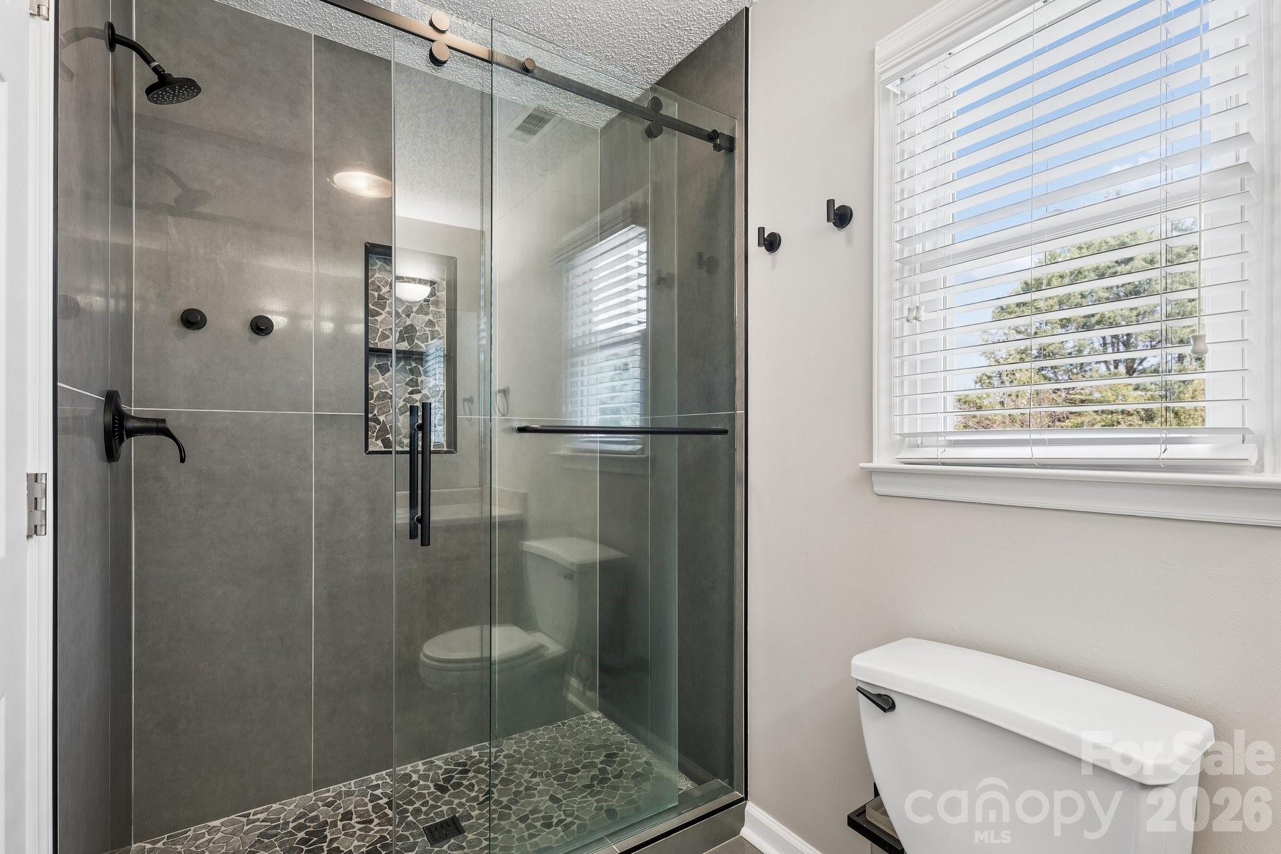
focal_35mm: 16
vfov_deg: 73.7
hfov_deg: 96.7
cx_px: 640
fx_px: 569
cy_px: 427
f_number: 8
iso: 400
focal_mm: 16
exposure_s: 1/8
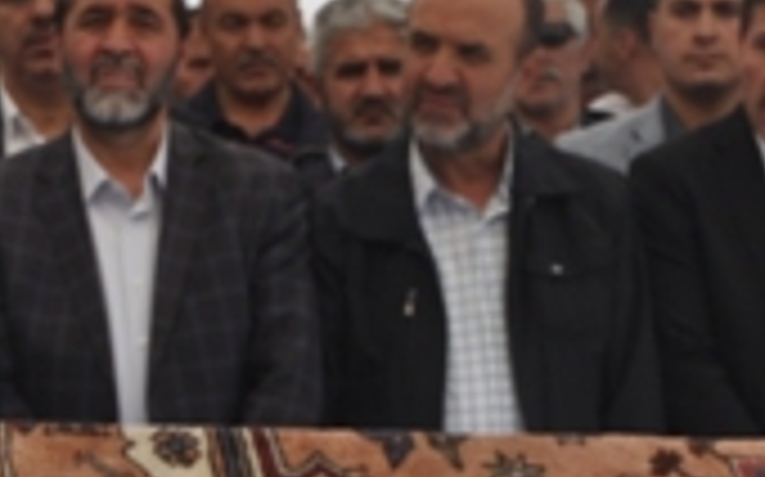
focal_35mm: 196
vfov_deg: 6.7
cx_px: 405
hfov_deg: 10.7
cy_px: 443
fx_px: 4084
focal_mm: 34
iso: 200
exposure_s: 1/250
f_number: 8
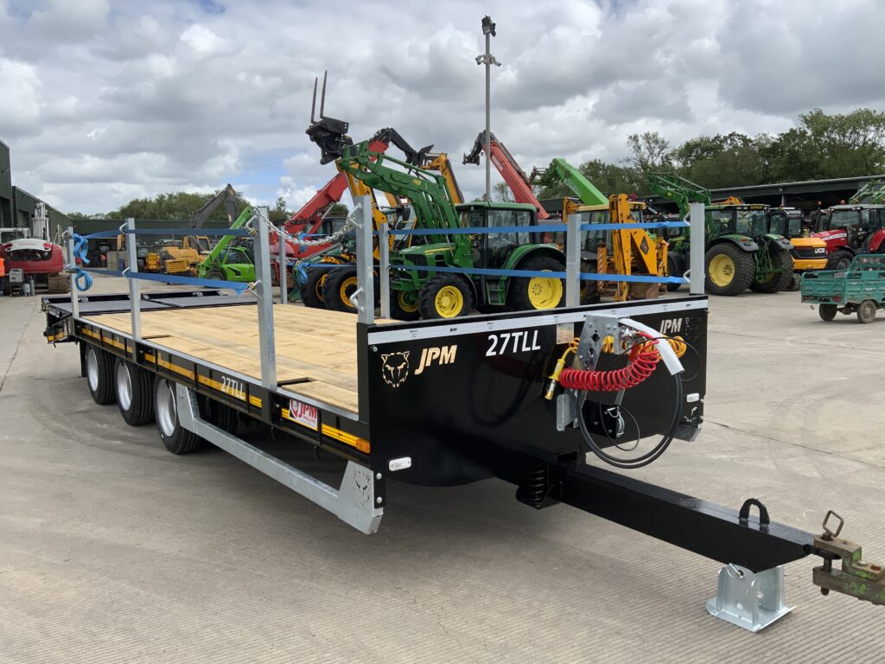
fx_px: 741
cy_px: 332
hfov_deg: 61.7
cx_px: 442
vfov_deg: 48.2
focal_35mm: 29
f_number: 1.8
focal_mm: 3
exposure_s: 1/1786
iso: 16
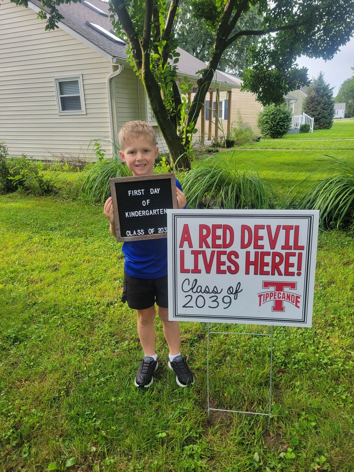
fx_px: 355
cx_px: 177
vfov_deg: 67.3
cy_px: 236
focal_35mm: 26
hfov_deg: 53.1
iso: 40
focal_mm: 5.4
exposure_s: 1/131
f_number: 1.8
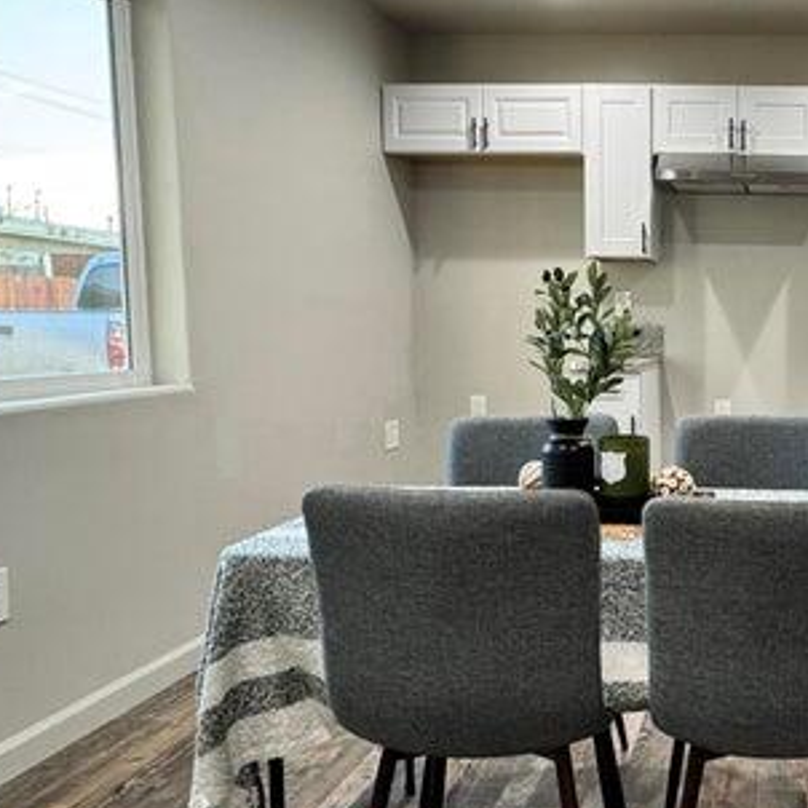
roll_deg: -1.3
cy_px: 417
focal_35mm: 35
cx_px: 759
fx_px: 924
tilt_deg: -5.4
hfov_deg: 42.4
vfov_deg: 47.2
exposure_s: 1/60
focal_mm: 2.22
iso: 250
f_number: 2.2
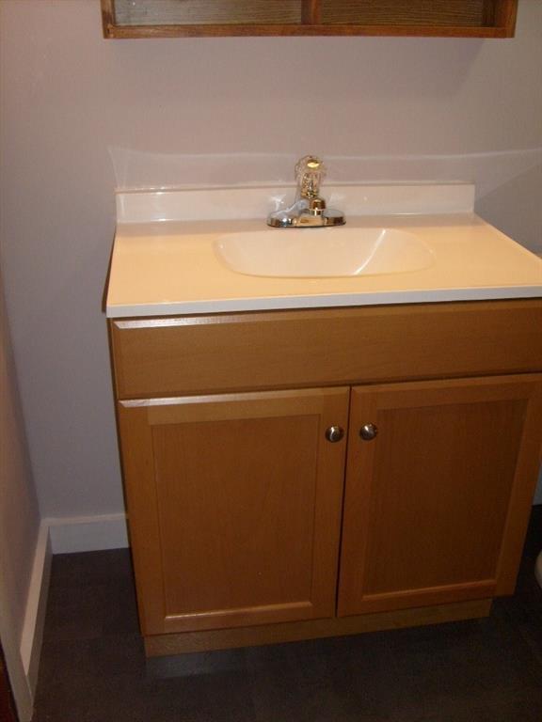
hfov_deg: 40.7
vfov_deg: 52.6
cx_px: 271
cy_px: 361
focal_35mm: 35
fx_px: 731
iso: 100
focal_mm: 5.8
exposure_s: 1/45
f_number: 2.8
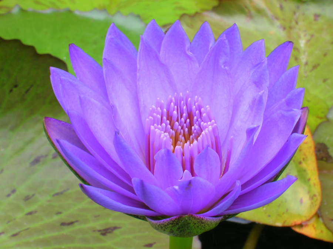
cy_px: 124
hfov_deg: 19.3
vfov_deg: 14.5
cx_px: 166
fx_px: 980
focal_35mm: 102
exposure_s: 1/25.6
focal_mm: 17.1
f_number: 8.2
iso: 50
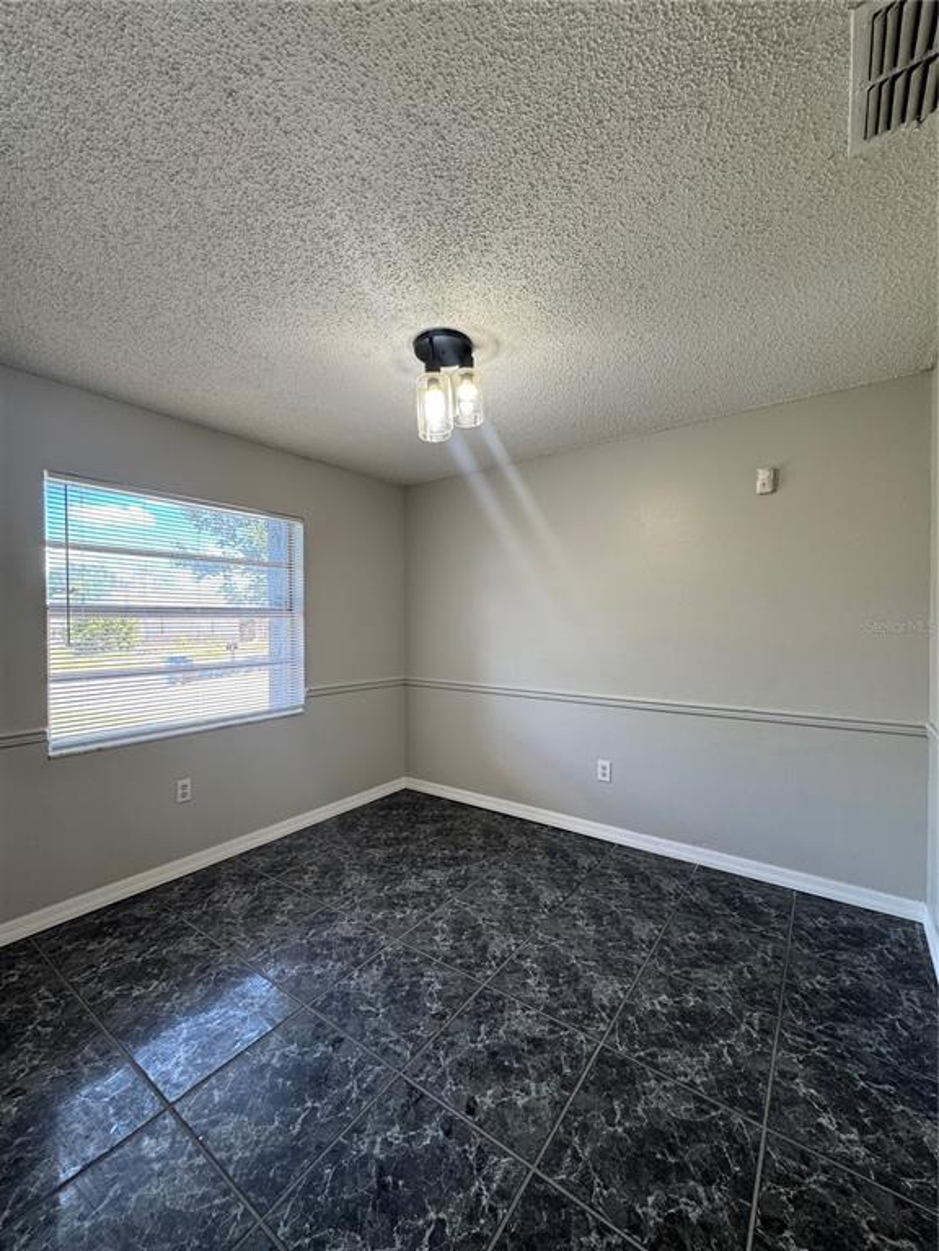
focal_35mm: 14
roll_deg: +0.5
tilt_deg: -0.6
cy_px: 626
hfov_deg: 85.7
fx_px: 506
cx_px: 470
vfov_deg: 102.1
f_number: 2.2
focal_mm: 2.22
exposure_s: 1/120
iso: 160
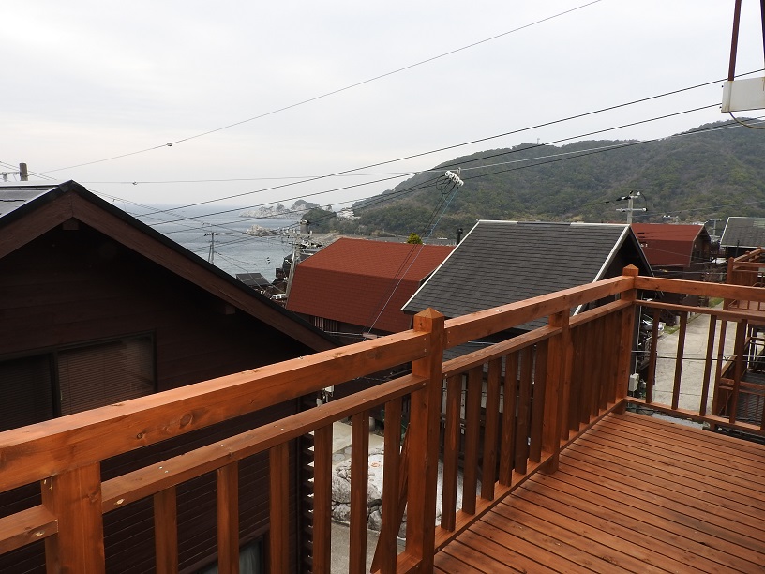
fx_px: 530
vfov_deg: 56.8
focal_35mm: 24
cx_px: 382
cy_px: 287
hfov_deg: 71.6
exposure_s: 1/125
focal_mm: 4.3
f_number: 6
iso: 100
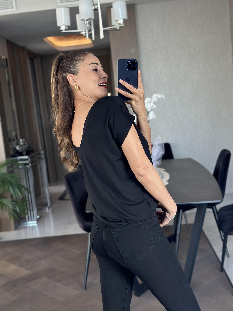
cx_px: 116
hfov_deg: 30.3
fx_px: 431
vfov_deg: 39.7
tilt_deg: -14.9
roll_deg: +6.5
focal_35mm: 48
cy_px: 156
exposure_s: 1/60
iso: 125
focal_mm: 6.86
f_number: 1.78
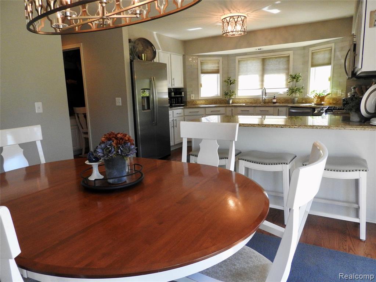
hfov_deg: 71.6
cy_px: 141
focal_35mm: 24
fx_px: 261
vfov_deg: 56.8
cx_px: 188
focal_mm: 4.3
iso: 560
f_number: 3.3
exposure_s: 1/250
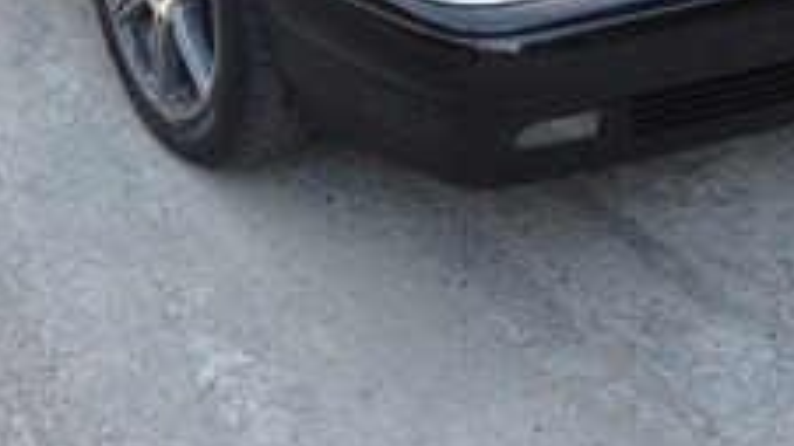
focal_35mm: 79
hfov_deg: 26.8
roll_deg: -2.6
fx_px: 1663
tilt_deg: -17.7
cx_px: 306
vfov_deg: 14.4
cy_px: -186
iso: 64
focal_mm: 4.12
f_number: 2.4
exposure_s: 1/60
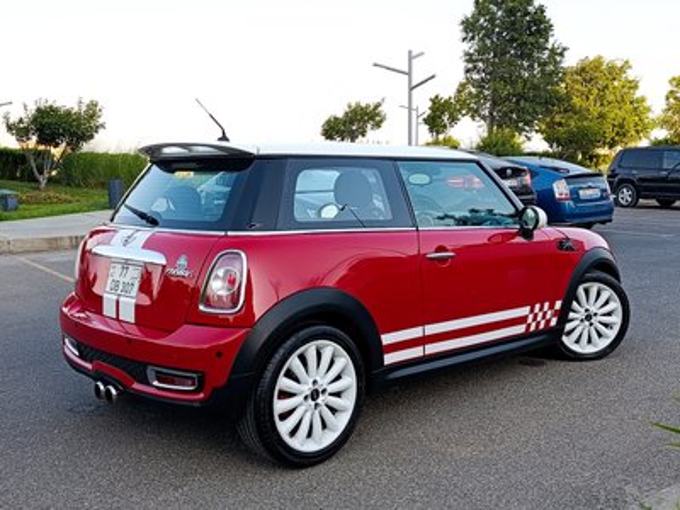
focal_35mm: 36
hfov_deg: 51.4
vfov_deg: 39.7
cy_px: 255
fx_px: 707
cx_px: 340
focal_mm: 6.11
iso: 50
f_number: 1.65
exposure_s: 1/110
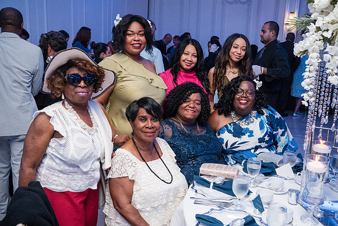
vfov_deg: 37.9
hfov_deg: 54.4
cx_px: 169
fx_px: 329
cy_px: 113
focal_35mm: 35
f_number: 7.1
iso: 6400
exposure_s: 1/250
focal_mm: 35
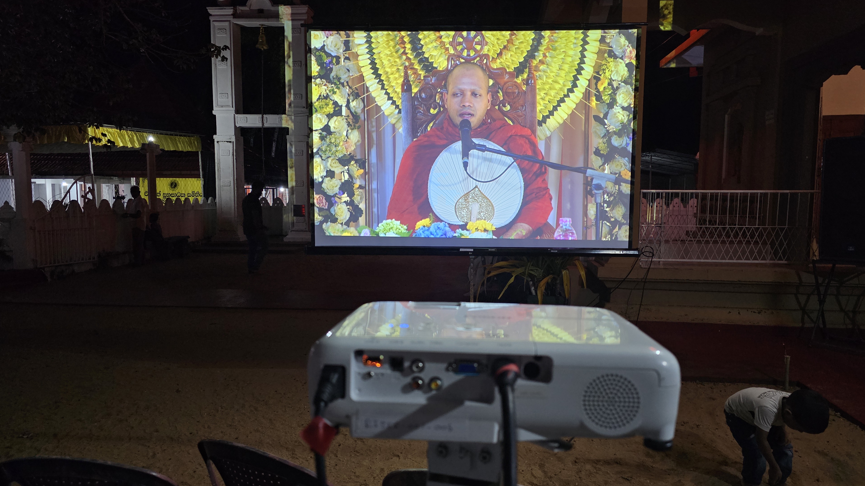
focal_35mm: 26
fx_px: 596
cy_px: 244
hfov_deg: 71.9
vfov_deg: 44.4
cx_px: 436
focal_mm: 6.3
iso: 500
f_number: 1.7
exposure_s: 1/100
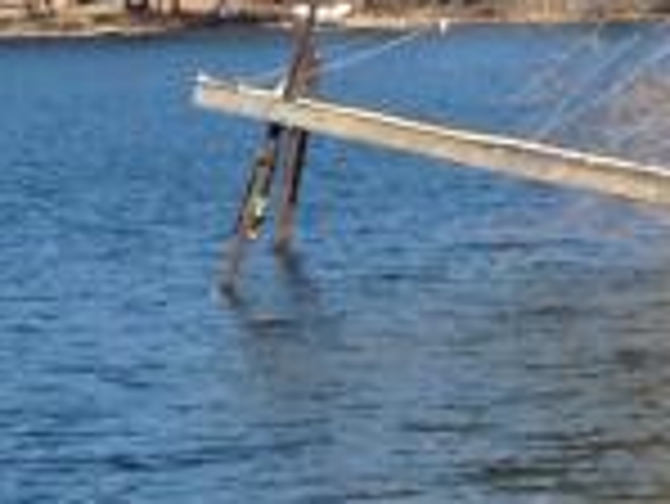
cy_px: -50
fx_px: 4397
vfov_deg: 6.5
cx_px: -805
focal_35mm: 227
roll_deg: +0.9
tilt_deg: -2.7
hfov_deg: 8.2
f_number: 2.4
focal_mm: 4.12
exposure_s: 1/1205
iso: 50
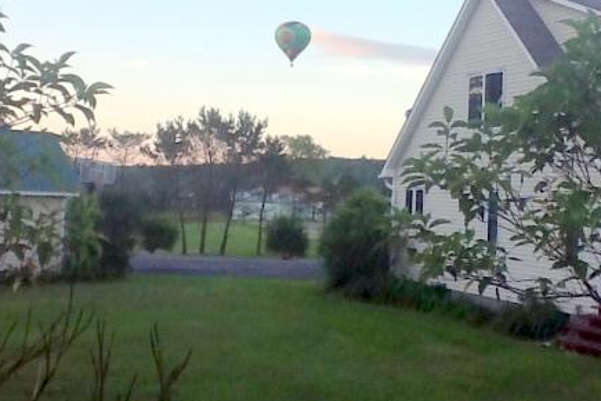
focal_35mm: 61
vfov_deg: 22.1
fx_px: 1018
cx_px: 283
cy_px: 126
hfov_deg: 32.9
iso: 40
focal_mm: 2.03
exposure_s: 1/204
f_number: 2.4
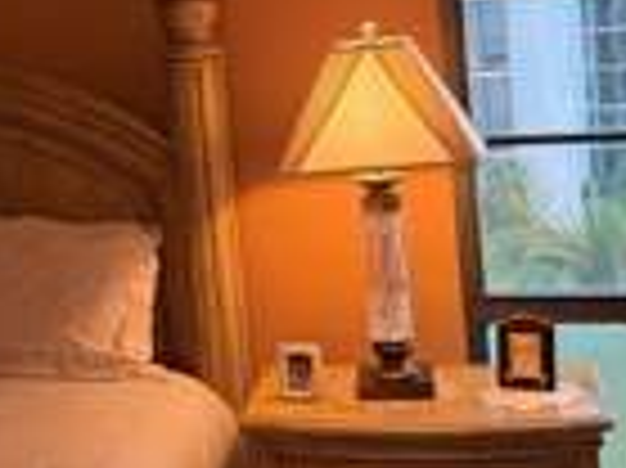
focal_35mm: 83
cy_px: 72
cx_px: 23
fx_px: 1500
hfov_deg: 22.8
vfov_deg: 17.6
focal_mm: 6.76
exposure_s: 1/60
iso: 200
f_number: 1.78
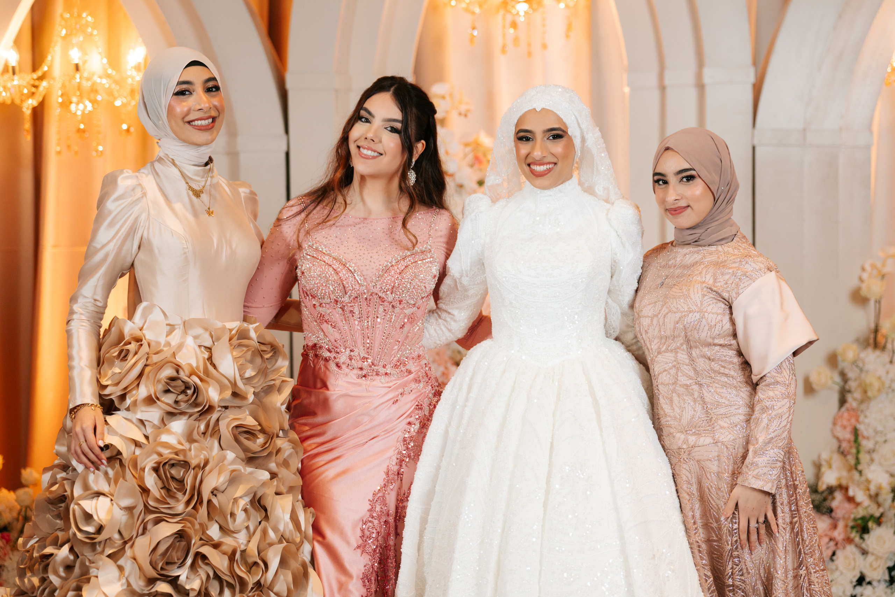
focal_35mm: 83
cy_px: 298
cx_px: 448
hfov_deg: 24.4
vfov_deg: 16.4
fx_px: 2074
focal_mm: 83
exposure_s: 1/200
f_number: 2.8
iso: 400
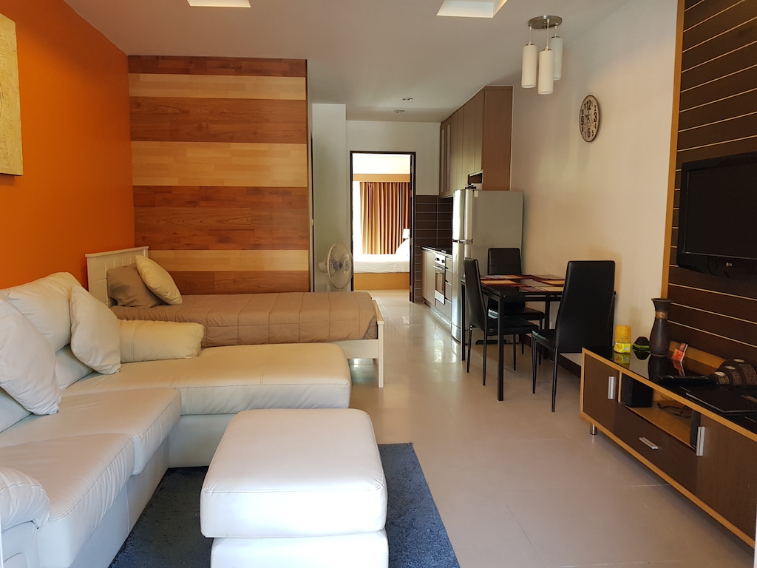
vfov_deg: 53.1
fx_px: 569
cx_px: 378
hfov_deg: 67.3
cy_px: 284
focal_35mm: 26
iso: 125
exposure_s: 1/50
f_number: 1.7
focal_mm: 4.3
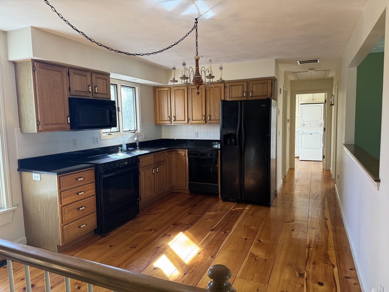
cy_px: 146
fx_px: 270
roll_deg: +0.6
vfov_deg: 56.8
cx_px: 194
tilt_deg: -6.8
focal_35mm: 24
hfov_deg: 71.6
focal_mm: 6.76
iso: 200
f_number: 1.78
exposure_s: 1/93
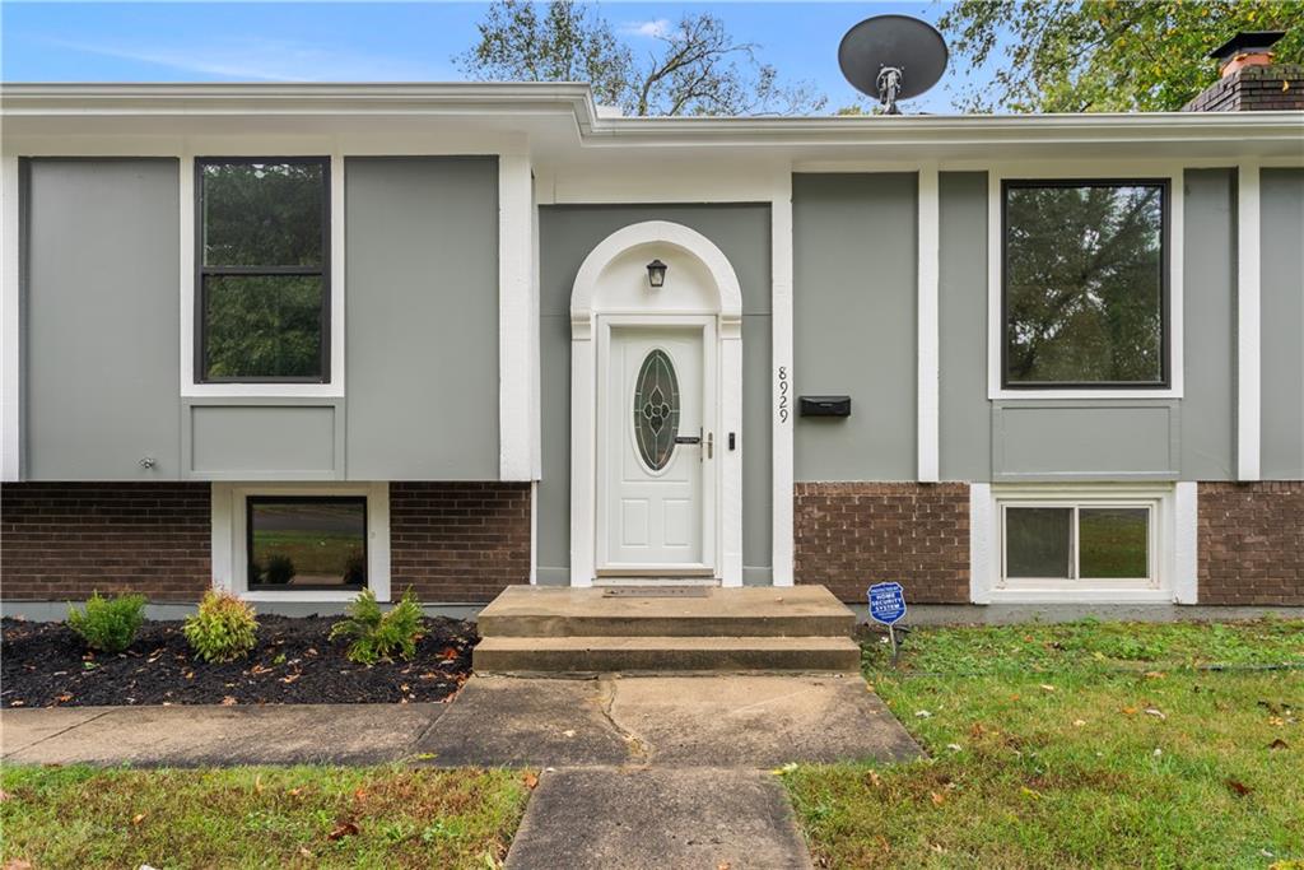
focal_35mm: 22
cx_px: 652
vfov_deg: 57.2
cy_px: 435
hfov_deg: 78.6
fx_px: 797
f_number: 6.3
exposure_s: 1/8
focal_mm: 22
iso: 100
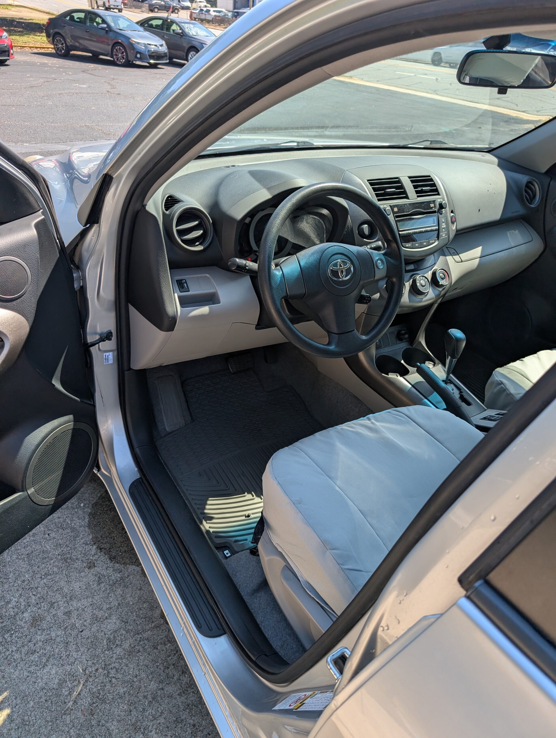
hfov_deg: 56.9
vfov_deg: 71.5
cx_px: 278
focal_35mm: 24
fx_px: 513
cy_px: 369
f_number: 1.68
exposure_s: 1/375
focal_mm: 6.9
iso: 17
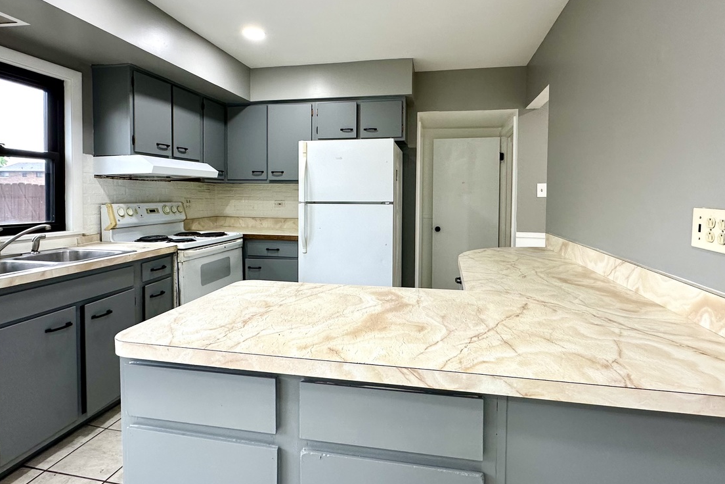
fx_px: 383
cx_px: 370
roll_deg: -0.2
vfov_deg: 64.3
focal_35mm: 19
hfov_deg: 86.9
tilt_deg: -2.2
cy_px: 210
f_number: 2.2
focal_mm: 2.22
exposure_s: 1/120
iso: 200
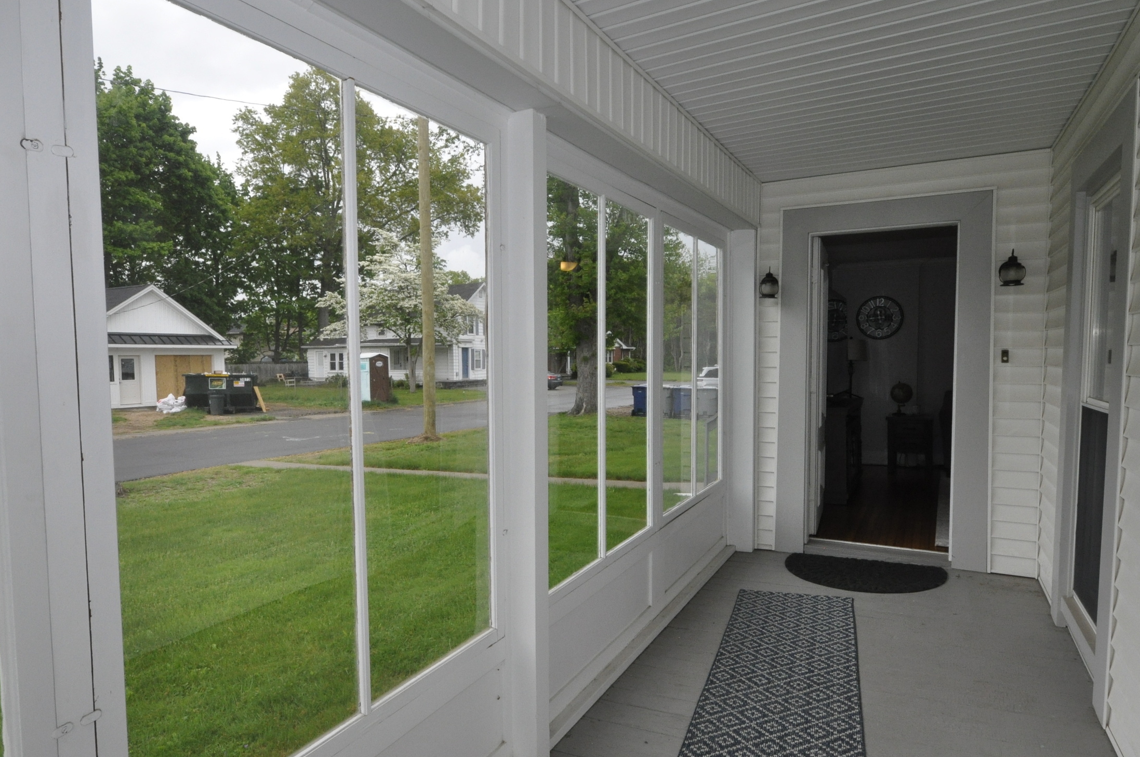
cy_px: 384
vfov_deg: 59.4
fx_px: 664
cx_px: 570
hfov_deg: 81.3
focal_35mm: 21
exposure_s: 1/200
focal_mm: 10
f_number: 14
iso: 800
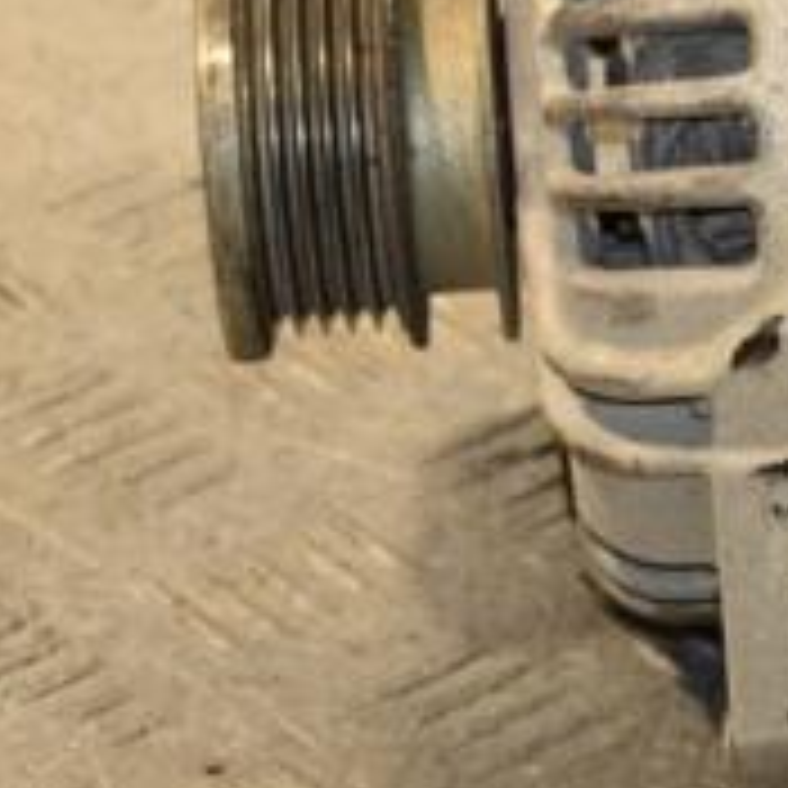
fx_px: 7881
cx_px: 802
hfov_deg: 5.7
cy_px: 135
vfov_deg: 5.7
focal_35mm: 306
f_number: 5.3
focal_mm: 70
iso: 800
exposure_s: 1/160
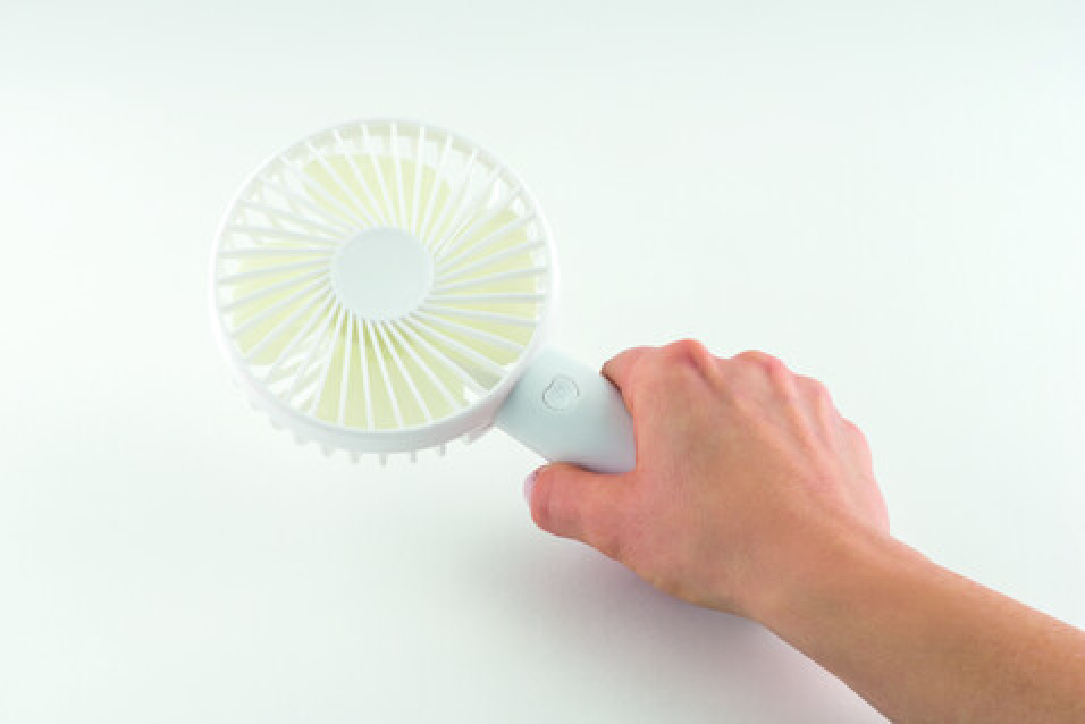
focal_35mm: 105
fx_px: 3165
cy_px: 362
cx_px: 542
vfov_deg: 13.0
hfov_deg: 19.5
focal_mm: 105
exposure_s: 1/125
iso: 100
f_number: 25
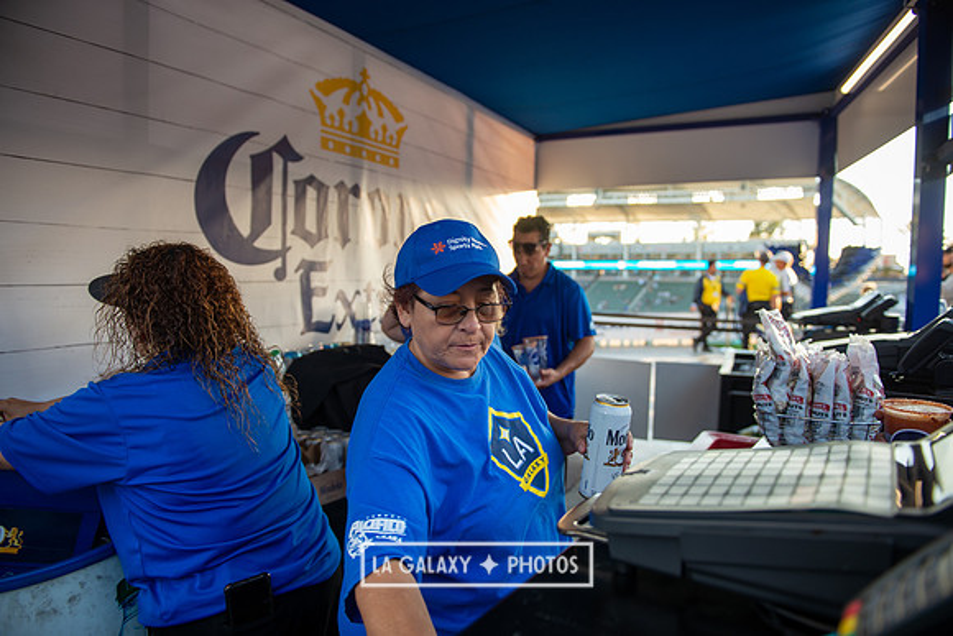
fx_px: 635
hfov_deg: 73.7
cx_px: 476
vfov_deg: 53.2
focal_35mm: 24
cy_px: 318
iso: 125
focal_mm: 24
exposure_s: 1/160
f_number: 2.8
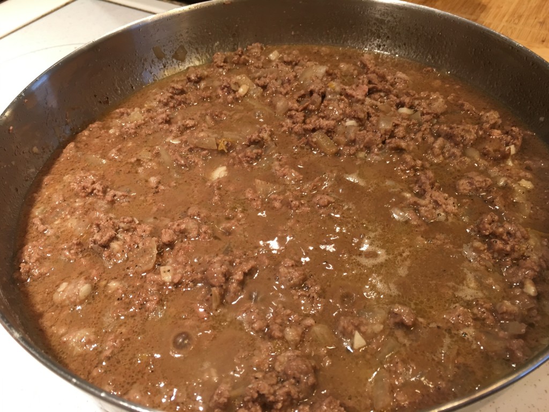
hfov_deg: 61.7
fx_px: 460
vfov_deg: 48.2
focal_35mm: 29
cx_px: 274
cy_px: 206
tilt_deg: -45.1
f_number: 2.2
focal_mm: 4.15
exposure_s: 1/30
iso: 100
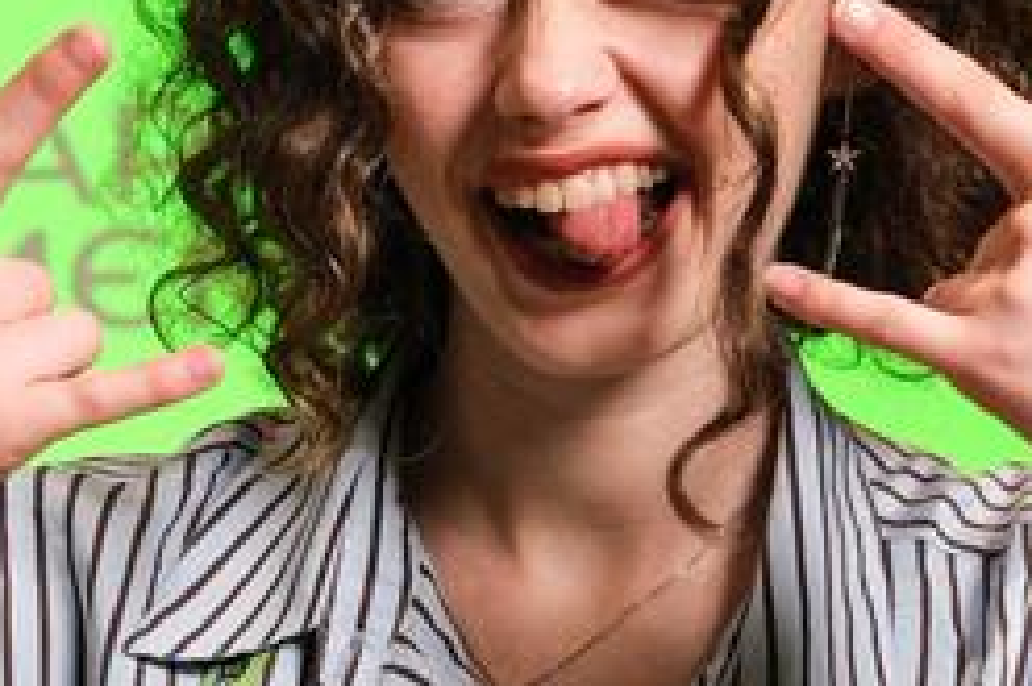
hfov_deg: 21.3
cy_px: 370
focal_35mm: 96
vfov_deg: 14.2
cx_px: 533
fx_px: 2750
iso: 800
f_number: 4
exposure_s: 1/60
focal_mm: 24.3
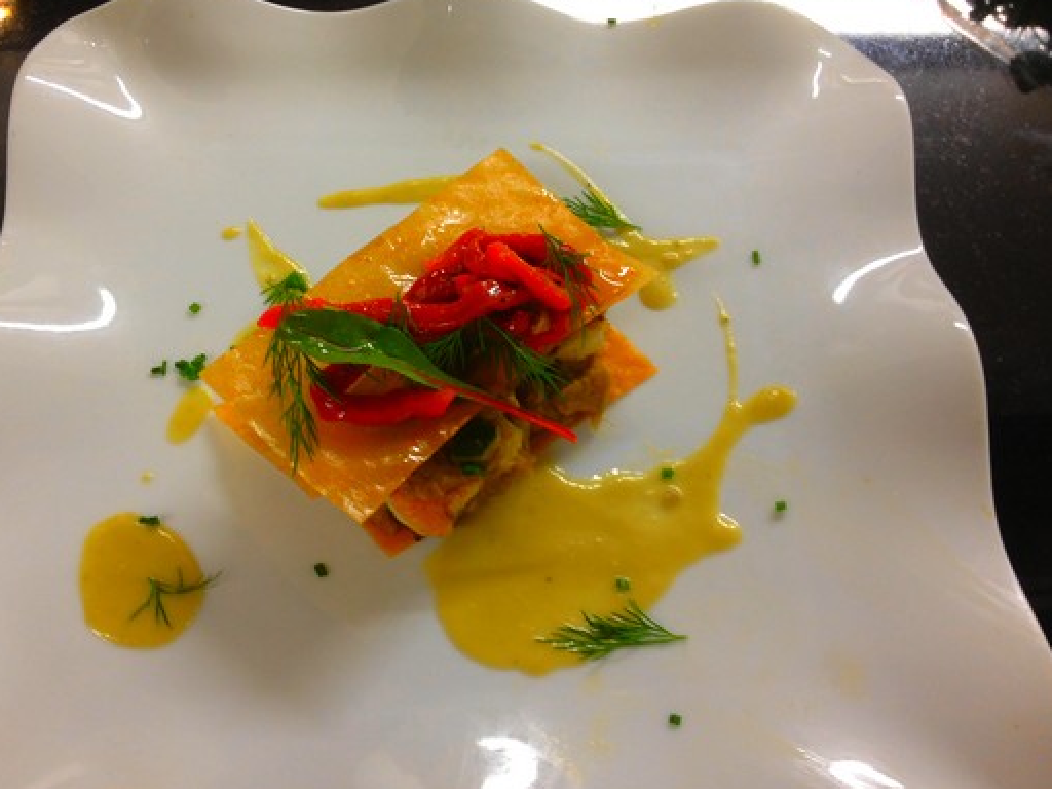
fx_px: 1246
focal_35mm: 41
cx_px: 471
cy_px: 382
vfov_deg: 35.1
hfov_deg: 45.7
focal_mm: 4.28
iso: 50
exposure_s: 1/20
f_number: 2.4
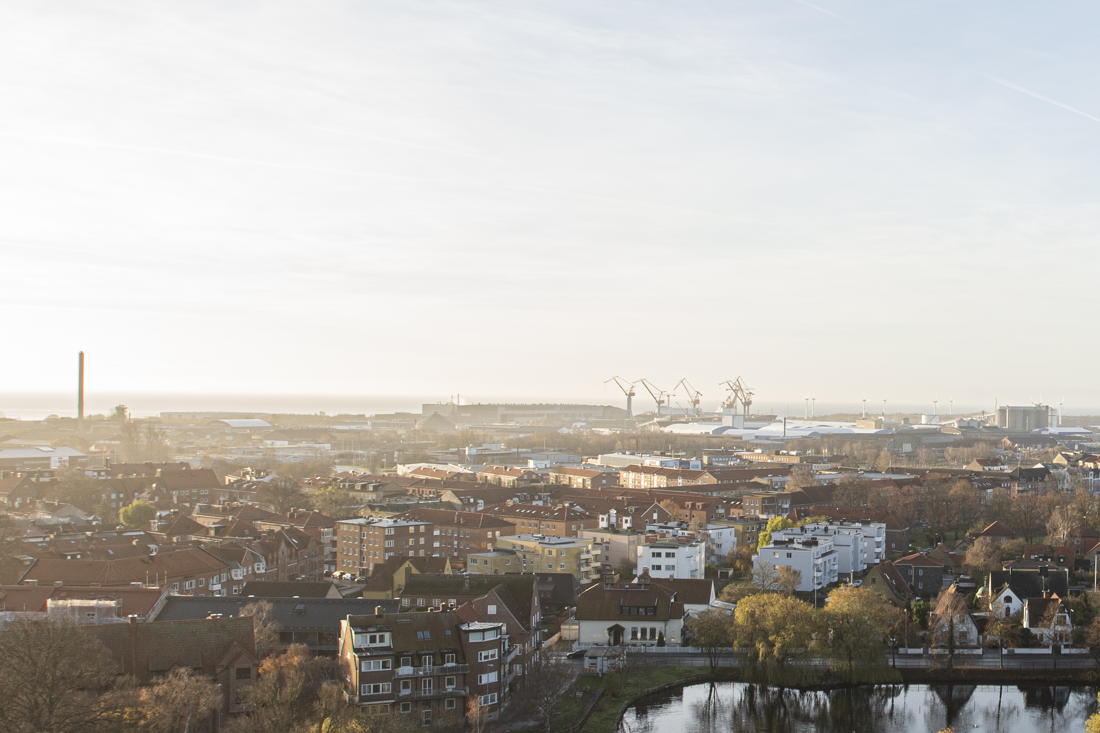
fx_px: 1405
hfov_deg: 39.7
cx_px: 988
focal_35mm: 46
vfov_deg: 29.2
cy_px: 401
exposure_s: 1/200
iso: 200
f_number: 7.1
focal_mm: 17
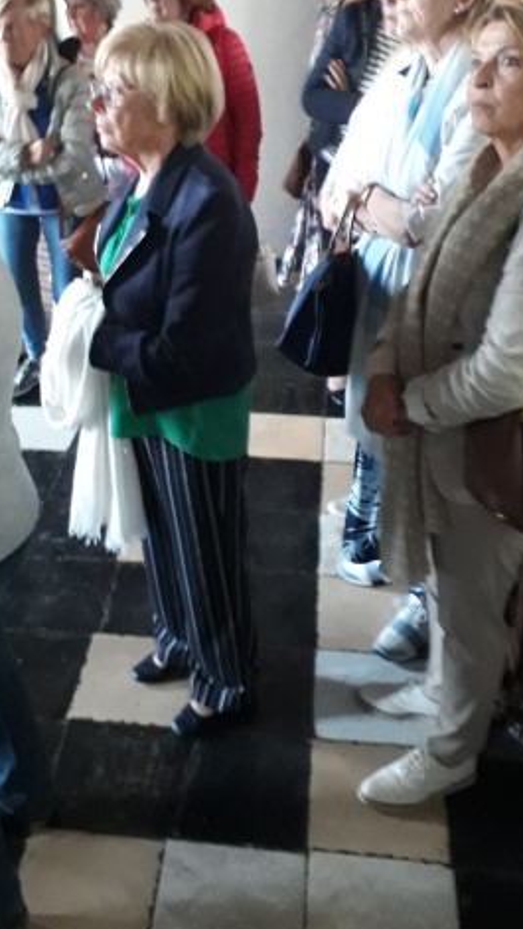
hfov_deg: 29.5
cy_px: 312
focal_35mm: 40
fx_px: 986
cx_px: 172
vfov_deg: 49.6
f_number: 1.9
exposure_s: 1/17
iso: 400
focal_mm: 3.6
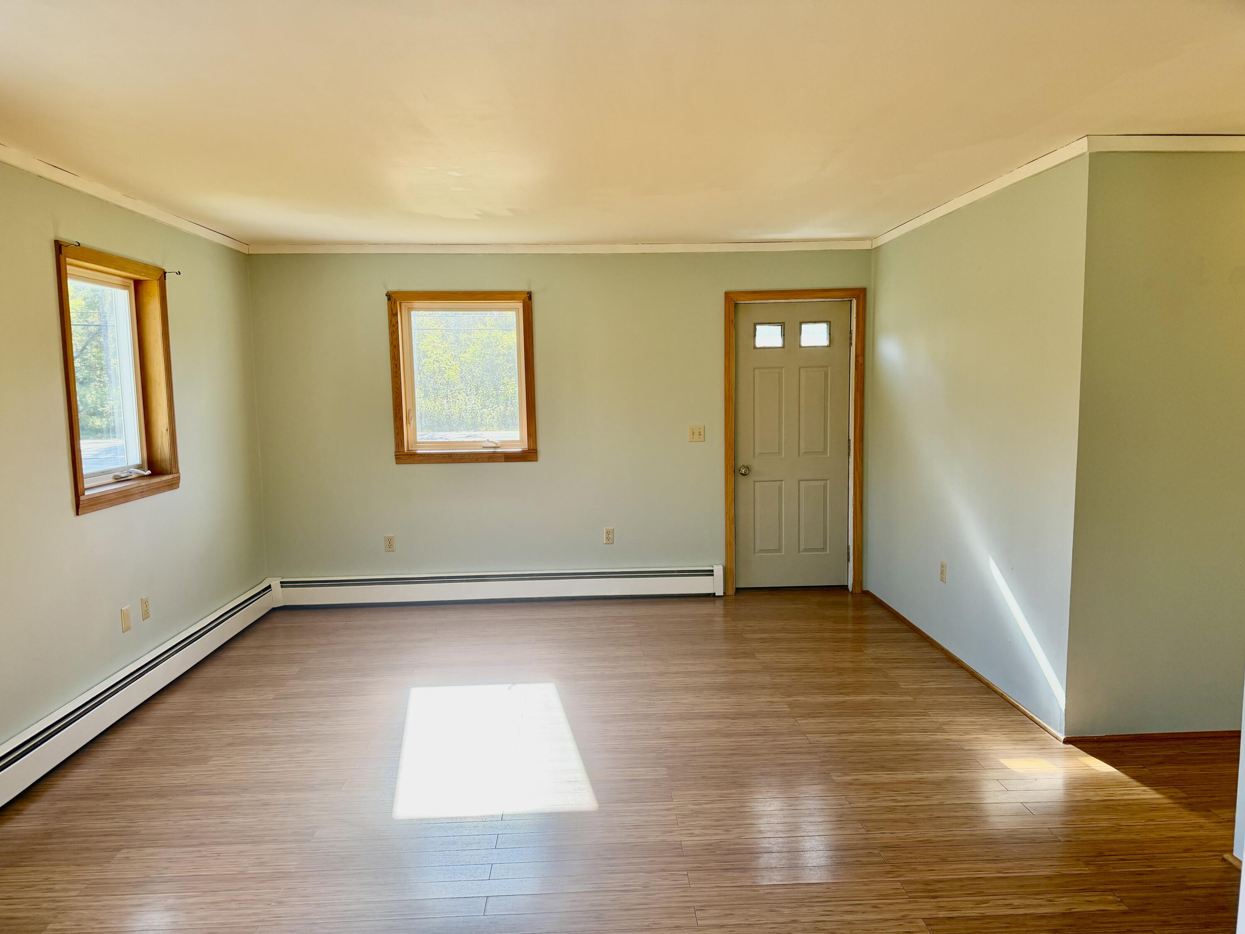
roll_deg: +1.0
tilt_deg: -6.3
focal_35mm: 24
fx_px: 863
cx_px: 622
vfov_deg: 56.8
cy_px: 467
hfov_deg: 71.6
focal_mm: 6.76
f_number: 1.78
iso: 125
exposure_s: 1/206
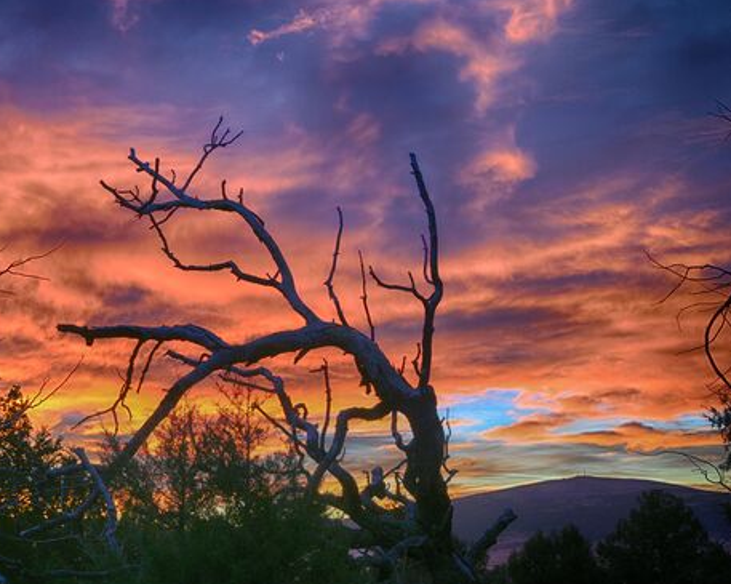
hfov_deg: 30.9
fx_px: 1319
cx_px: 294
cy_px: 292
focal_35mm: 61
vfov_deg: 25.0
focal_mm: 53
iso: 160
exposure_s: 1/50
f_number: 5
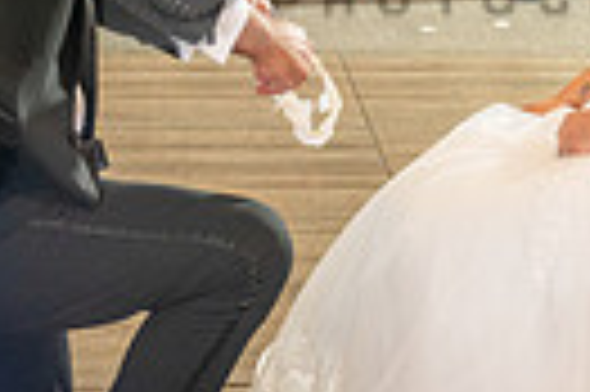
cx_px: 495
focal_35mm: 124
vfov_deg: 10.9
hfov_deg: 16.4
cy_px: -61
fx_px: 2030
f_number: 3.5
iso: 800
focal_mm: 28
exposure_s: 1/160
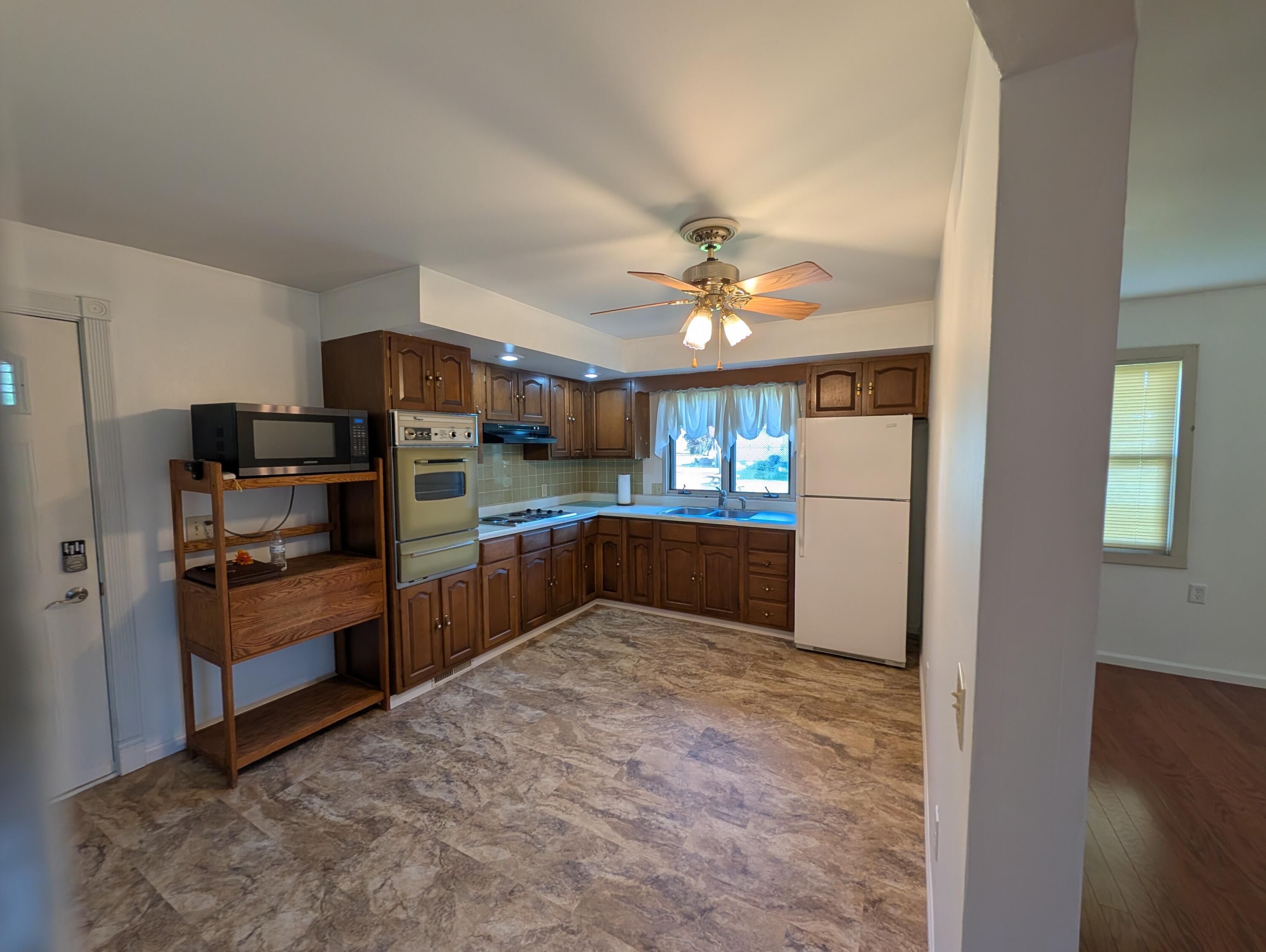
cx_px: 633
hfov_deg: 110.5
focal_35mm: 12
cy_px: 476
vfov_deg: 94.6
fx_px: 439
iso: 78
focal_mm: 2.02
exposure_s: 1/120
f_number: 1.7
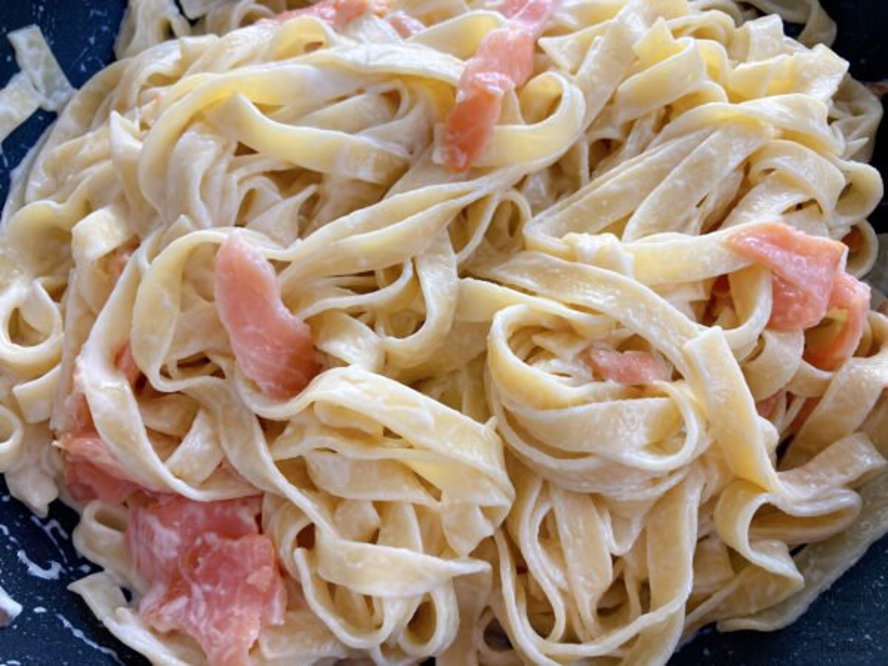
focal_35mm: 28
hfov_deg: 63.4
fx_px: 718
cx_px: 444
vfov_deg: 49.7
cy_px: 333
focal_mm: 3.99
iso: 50
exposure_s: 1/50
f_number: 1.8
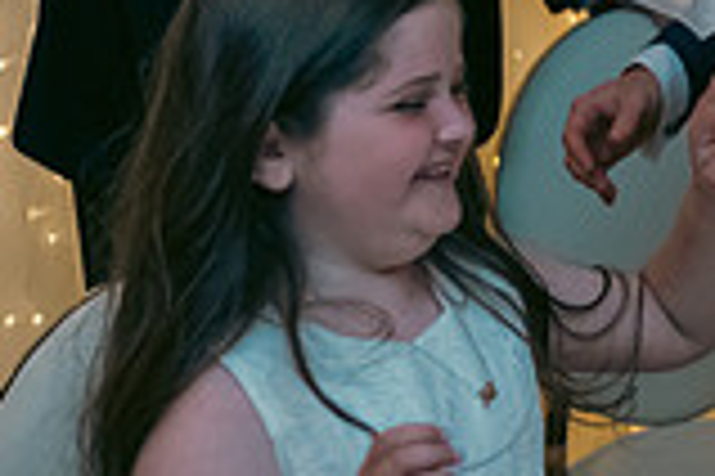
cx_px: 1232
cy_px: -303
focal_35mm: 175
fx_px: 3475
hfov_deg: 11.1
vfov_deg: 7.7
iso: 800
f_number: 3.5
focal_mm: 48
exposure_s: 1/160
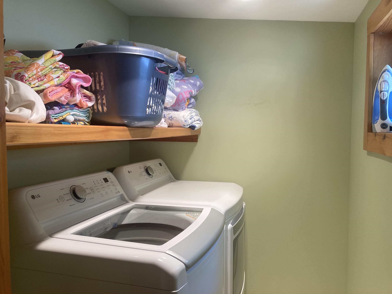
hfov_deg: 63.4
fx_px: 317
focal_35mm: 28
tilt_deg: -3.2
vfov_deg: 49.7
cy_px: 147
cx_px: 196
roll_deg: -0.8
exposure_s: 1/60
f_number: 1.8
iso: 50
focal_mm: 3.99
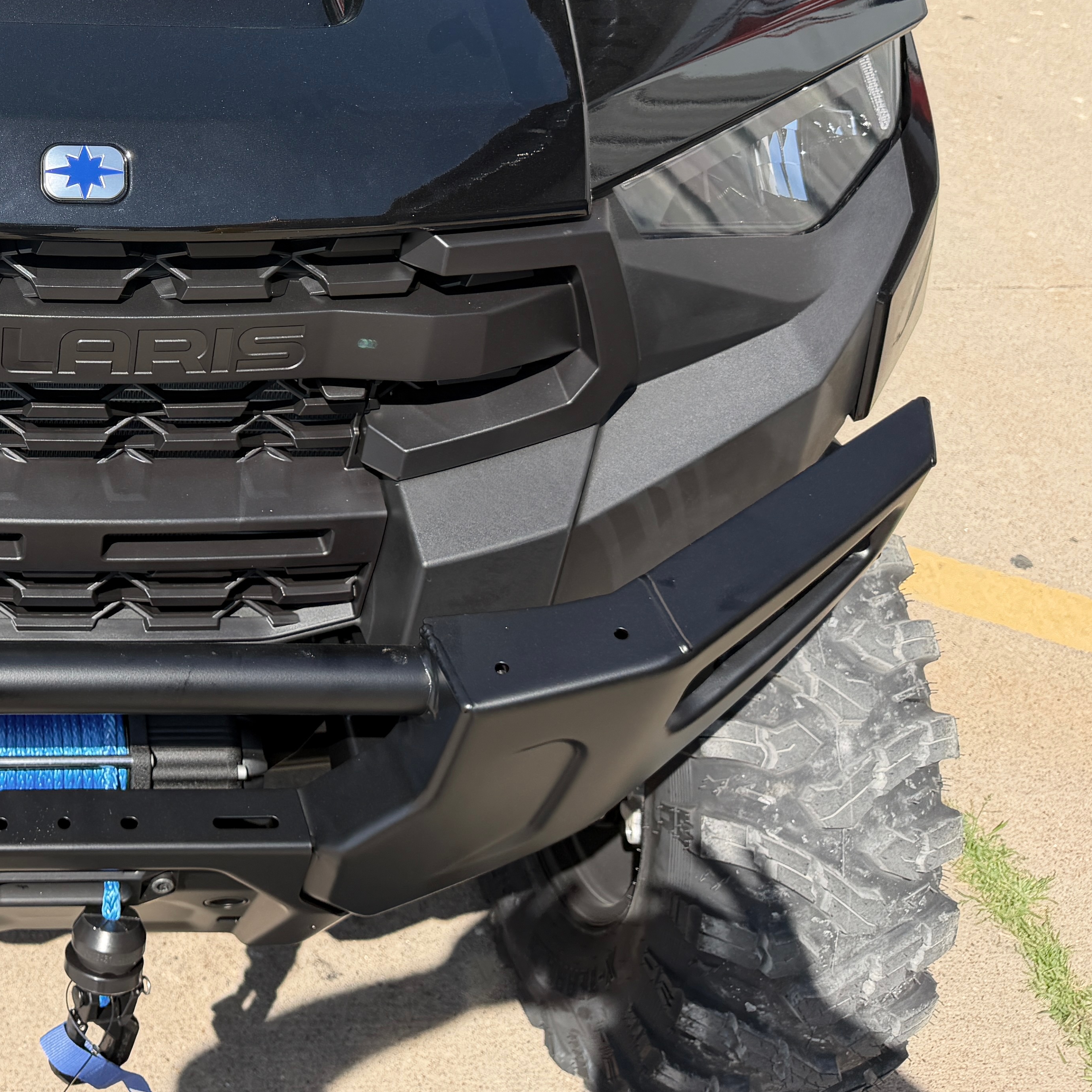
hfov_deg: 35.2
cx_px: 34
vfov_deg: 37.2
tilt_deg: -33.9
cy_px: 249
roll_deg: -2.5
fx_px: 1570
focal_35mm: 44
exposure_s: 1/2110
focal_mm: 6.76
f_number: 1.78
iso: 80
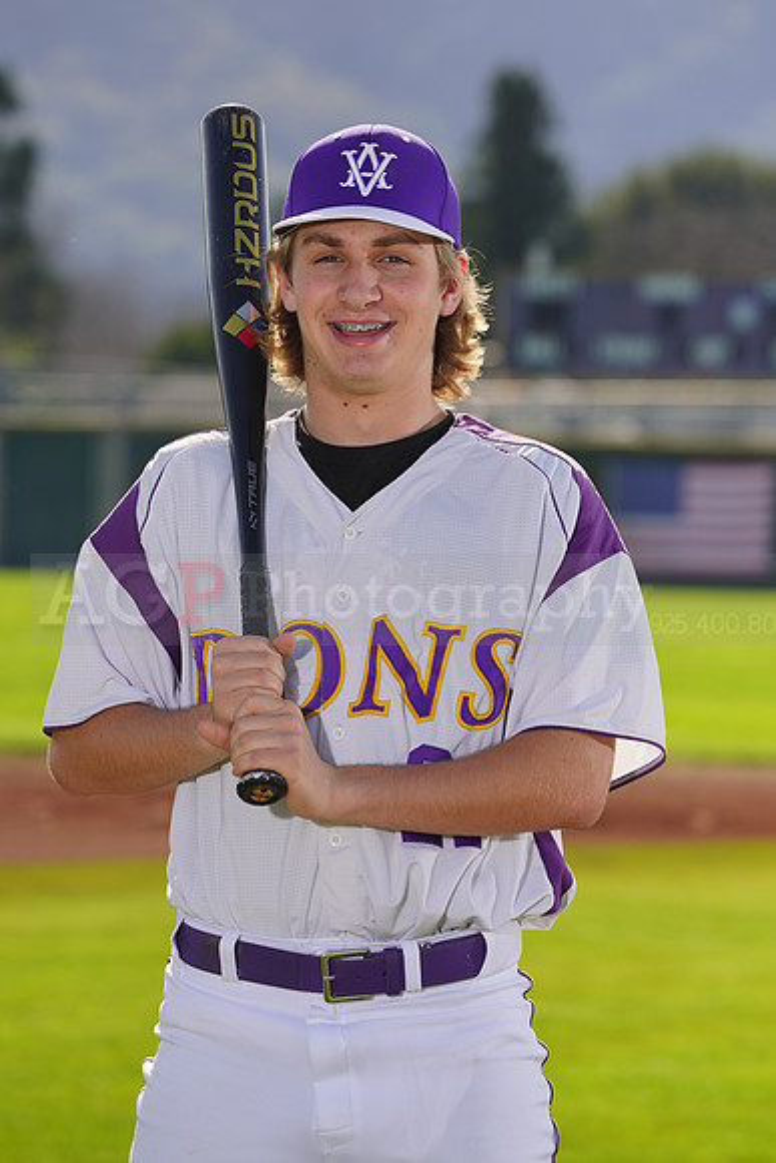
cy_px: 582
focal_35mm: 256
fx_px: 8272
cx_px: 388
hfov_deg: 5.4
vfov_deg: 8.0
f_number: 9
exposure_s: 1/250
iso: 100
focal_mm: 256
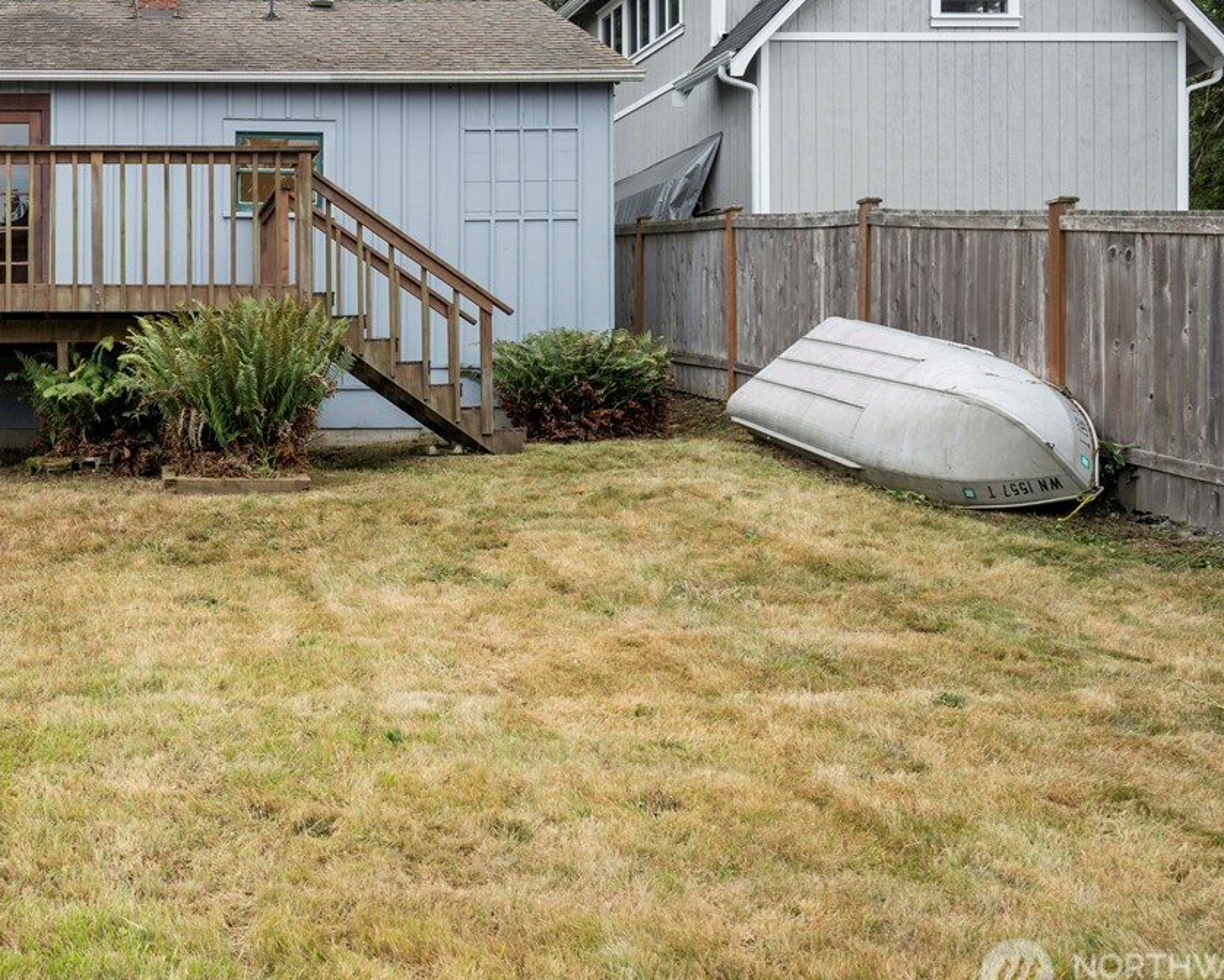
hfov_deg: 43.3
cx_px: 97
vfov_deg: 37.8
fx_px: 1377
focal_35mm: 38
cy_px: 205
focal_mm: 20
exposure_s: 1/125
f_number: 8
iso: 200
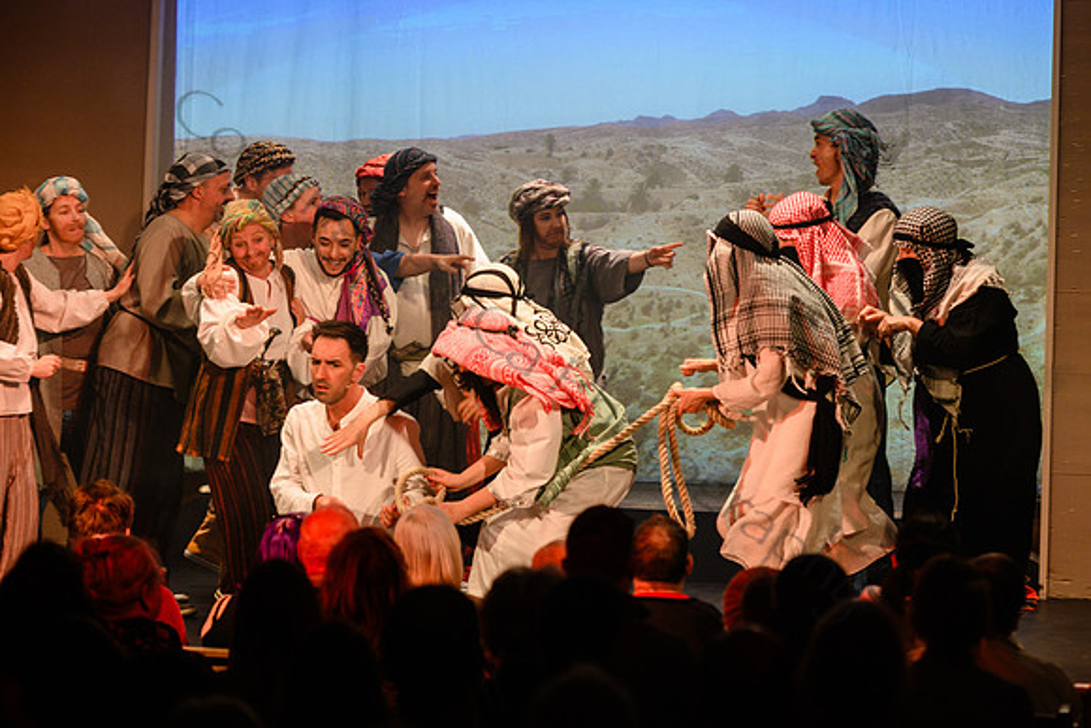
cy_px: 306
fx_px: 4217
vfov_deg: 9.9
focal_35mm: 139
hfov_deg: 14.7
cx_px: 632
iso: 640
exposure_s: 1/160
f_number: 2.8
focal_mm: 120
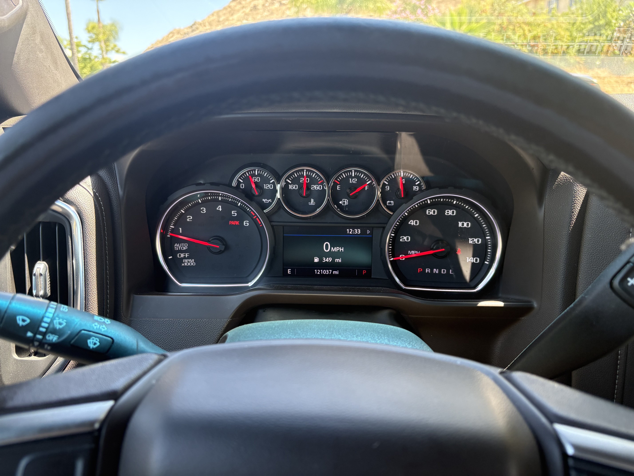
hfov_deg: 67.3
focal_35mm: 26
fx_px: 476
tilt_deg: -13.8
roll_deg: +2.9
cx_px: 317
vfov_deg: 53.1
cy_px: 238
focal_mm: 5.96
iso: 125
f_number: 1.6
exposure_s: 1/177
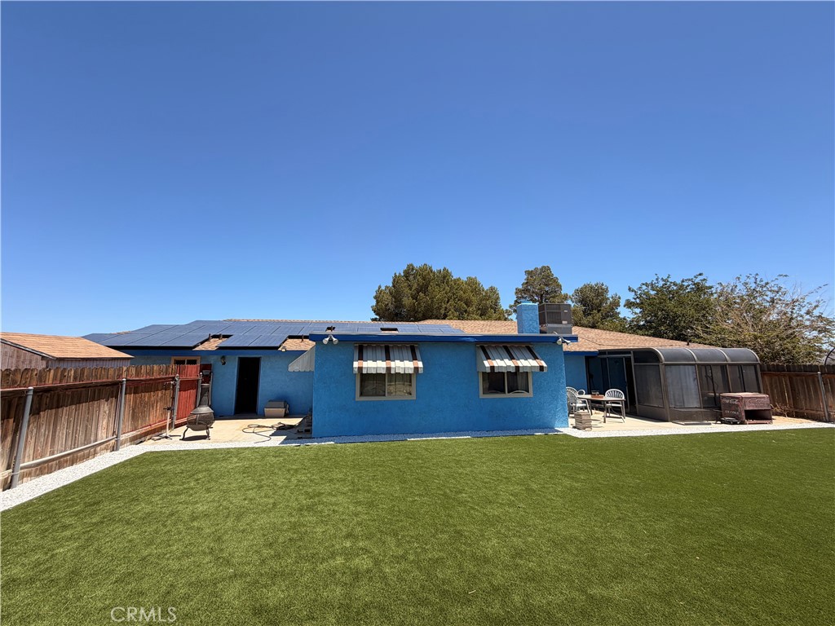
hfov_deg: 102.1
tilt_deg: +8.9
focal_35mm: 14
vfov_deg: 85.7
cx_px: 418
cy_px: 313
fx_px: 338
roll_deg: -0.4
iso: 20
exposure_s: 1/770
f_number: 2.2
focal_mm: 2.22
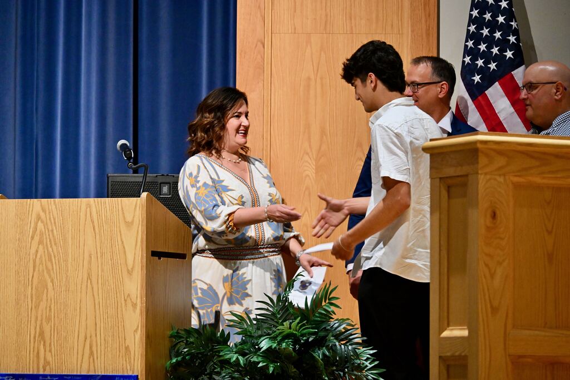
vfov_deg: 6.9
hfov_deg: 10.3
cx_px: 285
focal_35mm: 200
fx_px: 3167
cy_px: 190
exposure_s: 1/60
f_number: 6.3
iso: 6400
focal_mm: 200
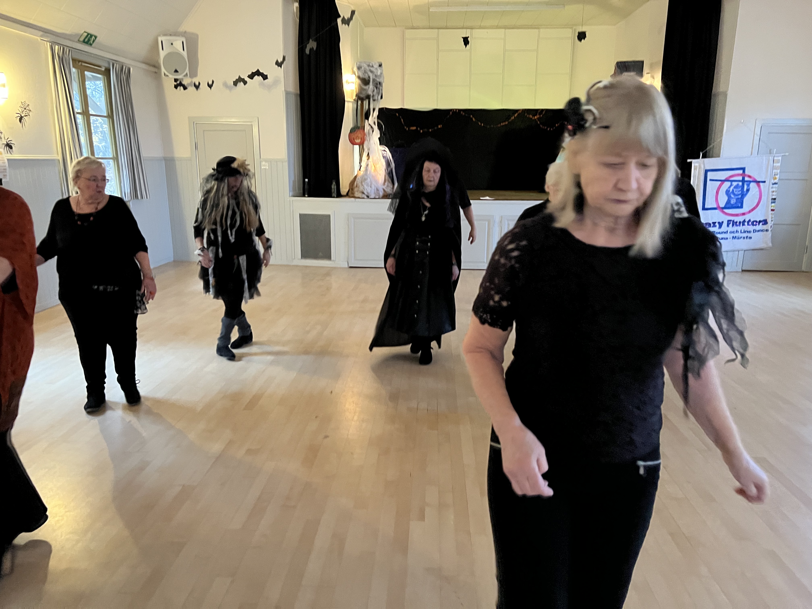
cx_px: 406
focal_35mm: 26
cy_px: 304
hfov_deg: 67.3
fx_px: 610
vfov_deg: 53.1
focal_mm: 5.7
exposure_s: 1/25
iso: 640
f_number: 1.5
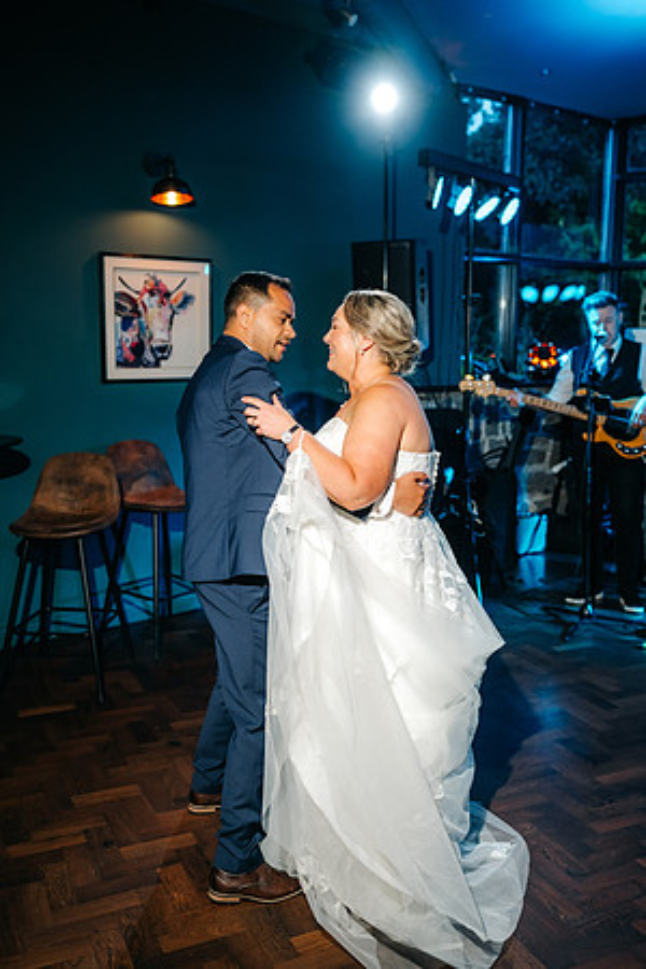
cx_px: 323
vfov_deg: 54.4
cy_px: 484
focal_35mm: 35
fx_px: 942
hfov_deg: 37.9
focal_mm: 35
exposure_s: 1/200
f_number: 2.2
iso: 400
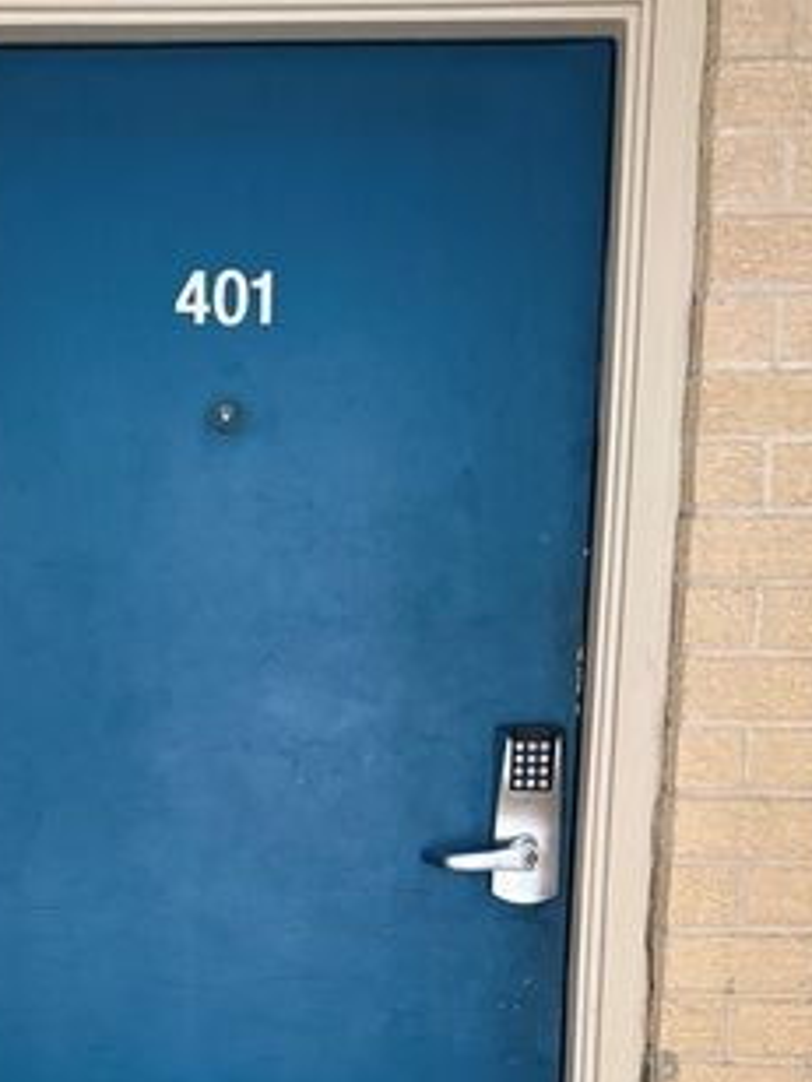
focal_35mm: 52
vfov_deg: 35.2
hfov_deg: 27.7
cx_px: 207
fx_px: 1626
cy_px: 915
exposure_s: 1/60
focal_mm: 6.76
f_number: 1.78
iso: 500
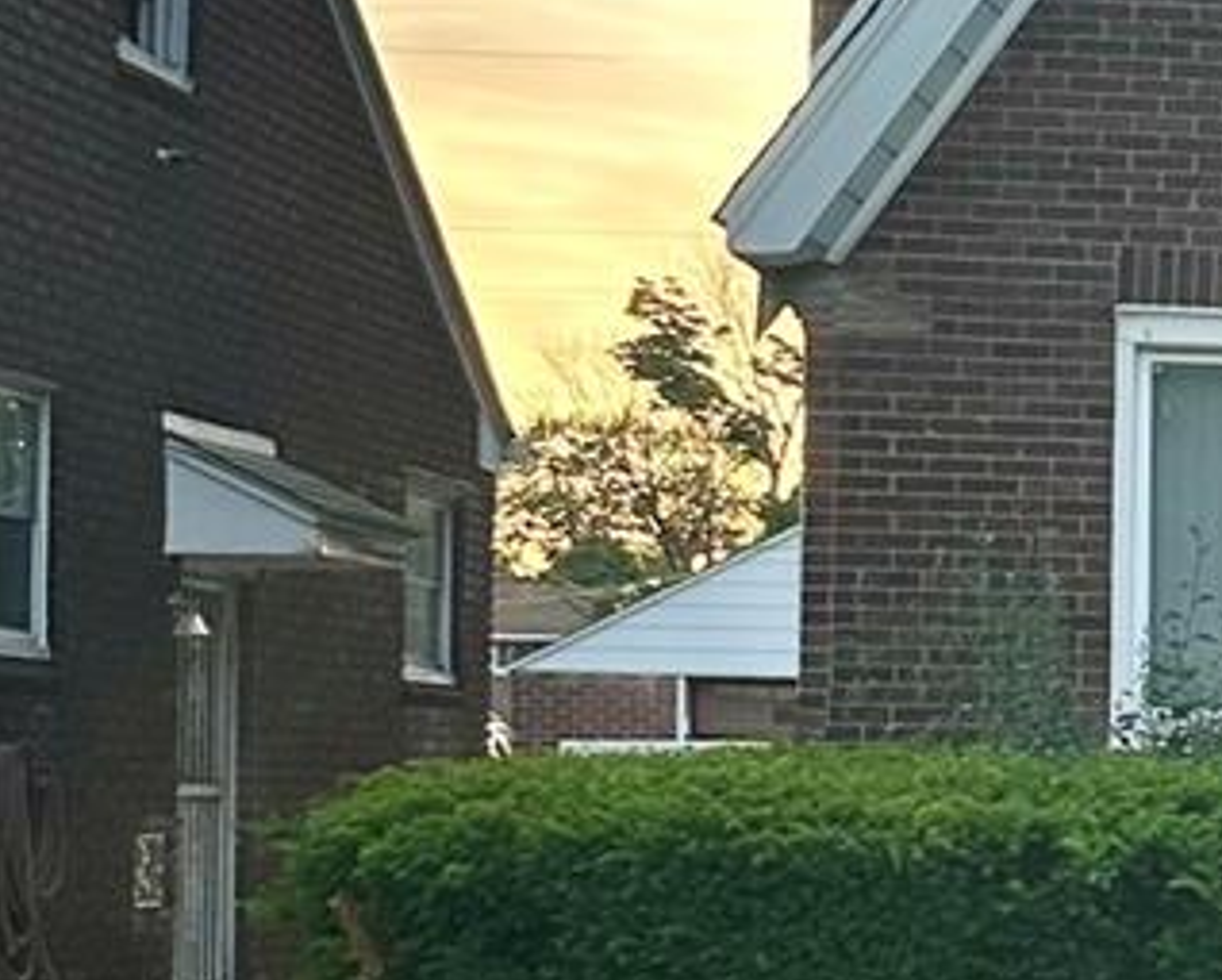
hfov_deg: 15.1
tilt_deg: +1.9
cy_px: 696
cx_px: 2077
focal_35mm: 113
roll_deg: -1.7
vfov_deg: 13.6
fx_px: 4091
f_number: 1.78
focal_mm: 6.86
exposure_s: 1/672
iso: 80
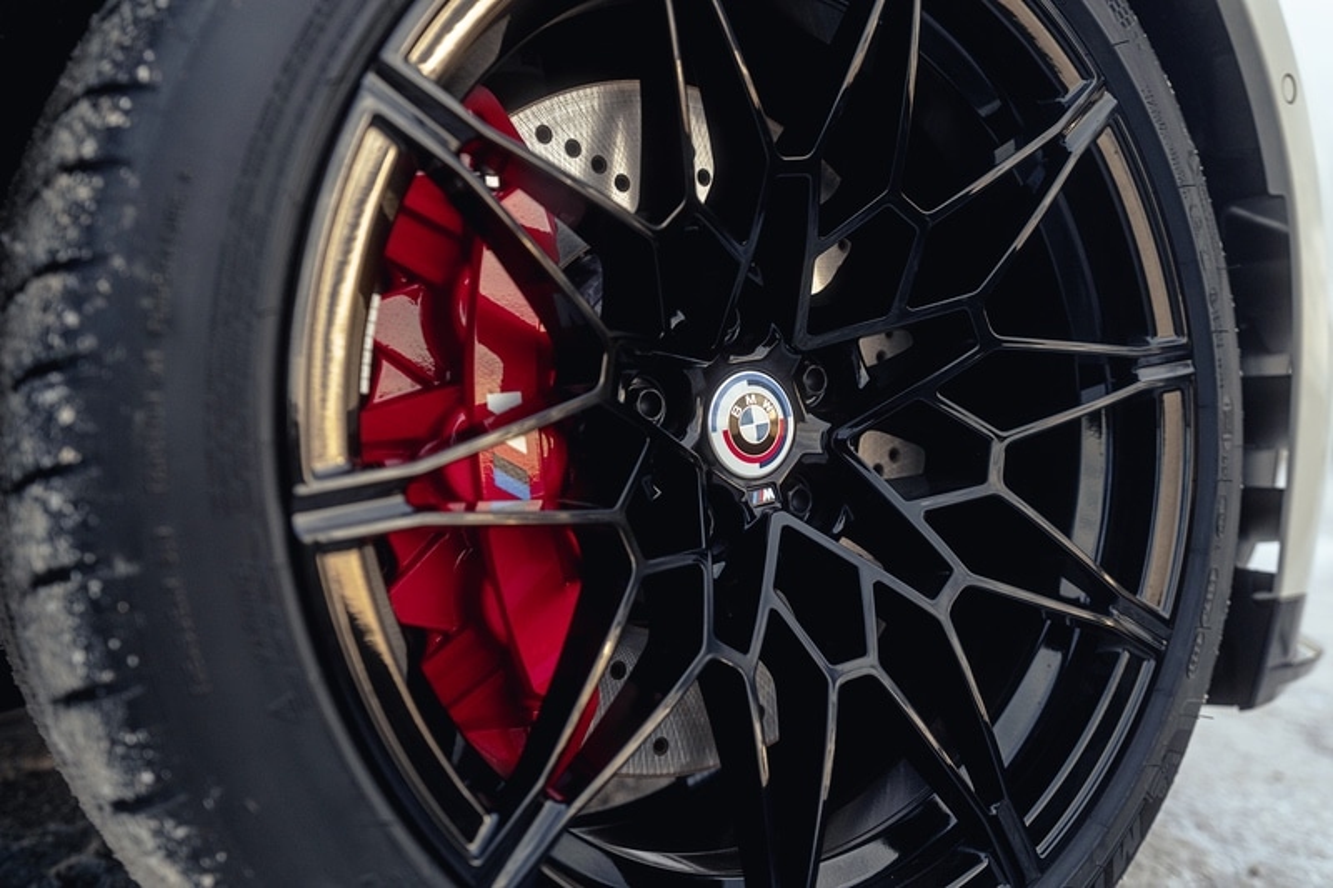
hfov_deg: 54.4
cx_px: 666
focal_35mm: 35
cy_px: 444
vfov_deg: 37.8
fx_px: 1296
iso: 500
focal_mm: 35
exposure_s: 1/250
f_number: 3.2
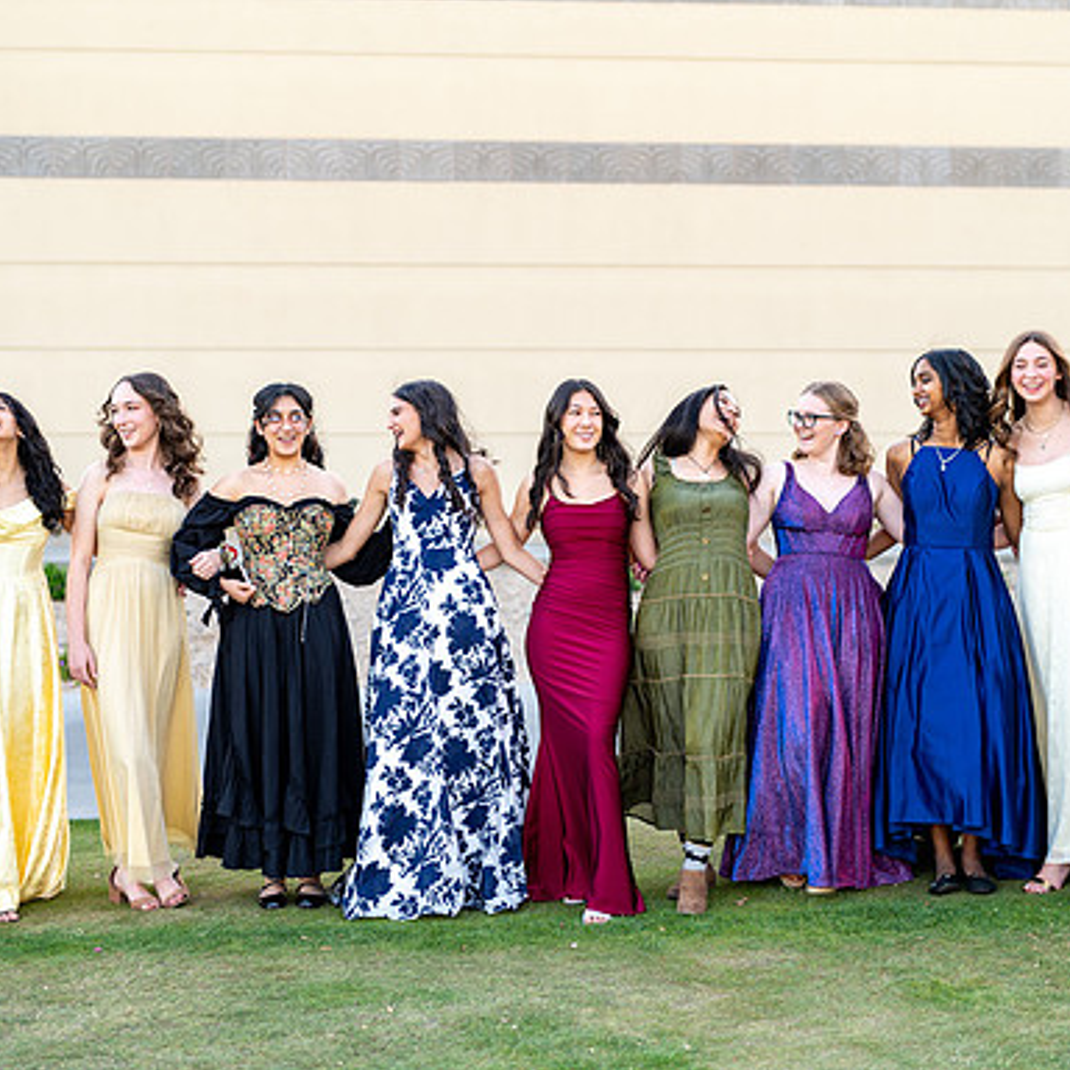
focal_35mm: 66
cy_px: 535
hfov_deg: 26.1
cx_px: 560
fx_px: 2308
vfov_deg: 26.1
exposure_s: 1/320
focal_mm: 50
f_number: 2
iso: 100
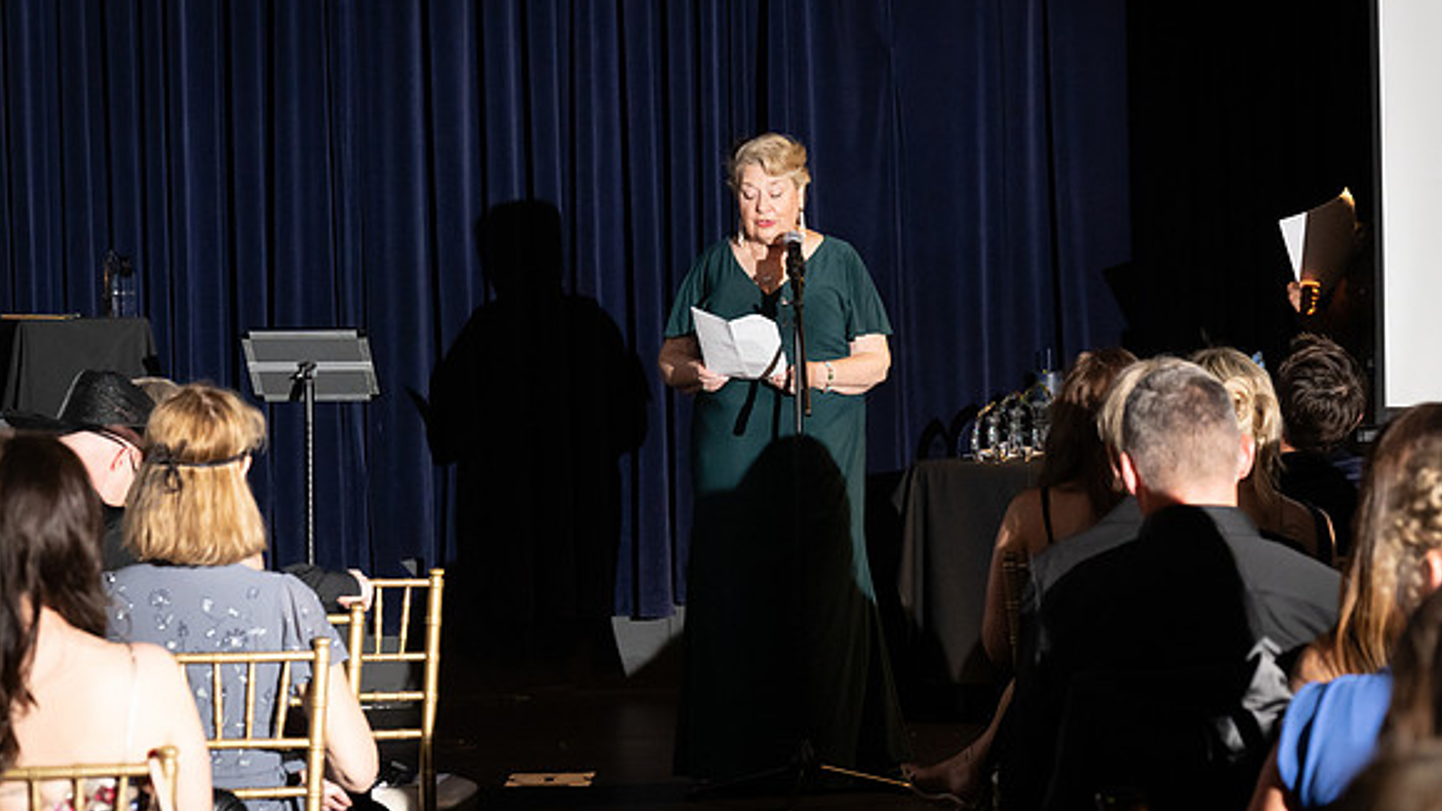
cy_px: 409
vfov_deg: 9.8
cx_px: 721
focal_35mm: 124
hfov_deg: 17.3
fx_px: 4741
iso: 2500
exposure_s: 1/200
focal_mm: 79
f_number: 4.5
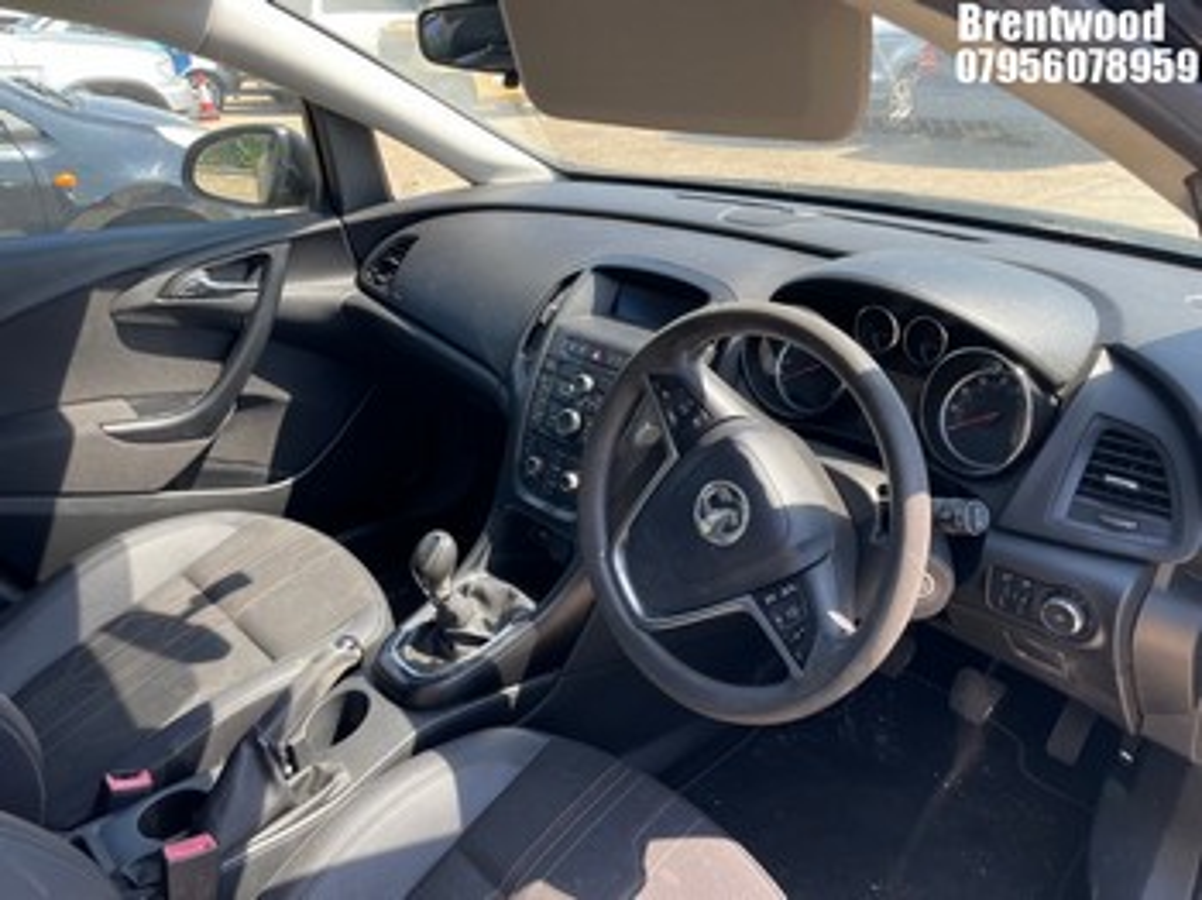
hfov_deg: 67.3
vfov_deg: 53.0
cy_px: 450
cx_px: 601
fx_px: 902
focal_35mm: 26
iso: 32
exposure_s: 1/317
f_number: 1.6
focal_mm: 4.2
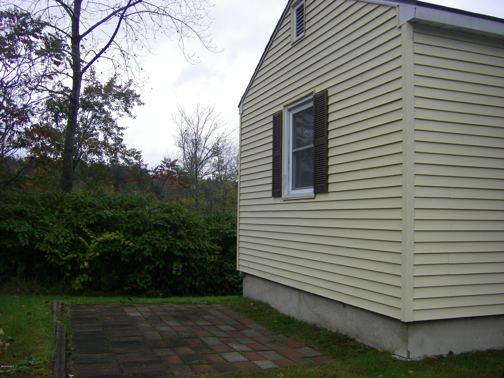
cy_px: 189
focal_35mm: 38
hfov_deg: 49.0
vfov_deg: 37.7
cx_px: 252
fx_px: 553
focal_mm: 6.3
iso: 64
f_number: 3.5
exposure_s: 1/200
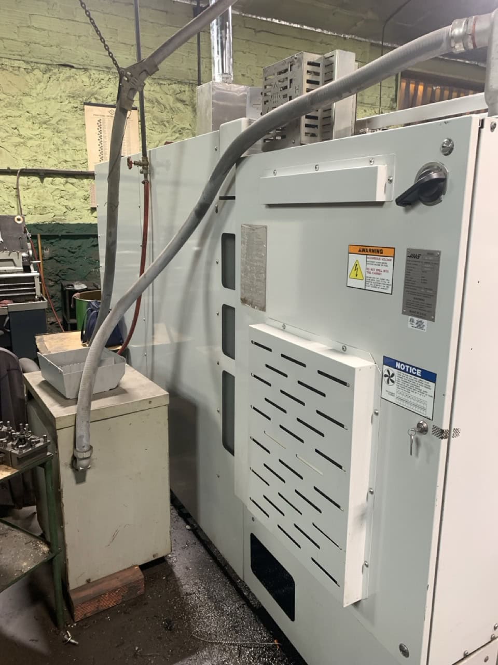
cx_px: 249
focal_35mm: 26
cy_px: 332
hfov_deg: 53.1
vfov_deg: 67.3
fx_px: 499
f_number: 1.8
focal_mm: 4.2
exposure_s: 1/60
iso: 160
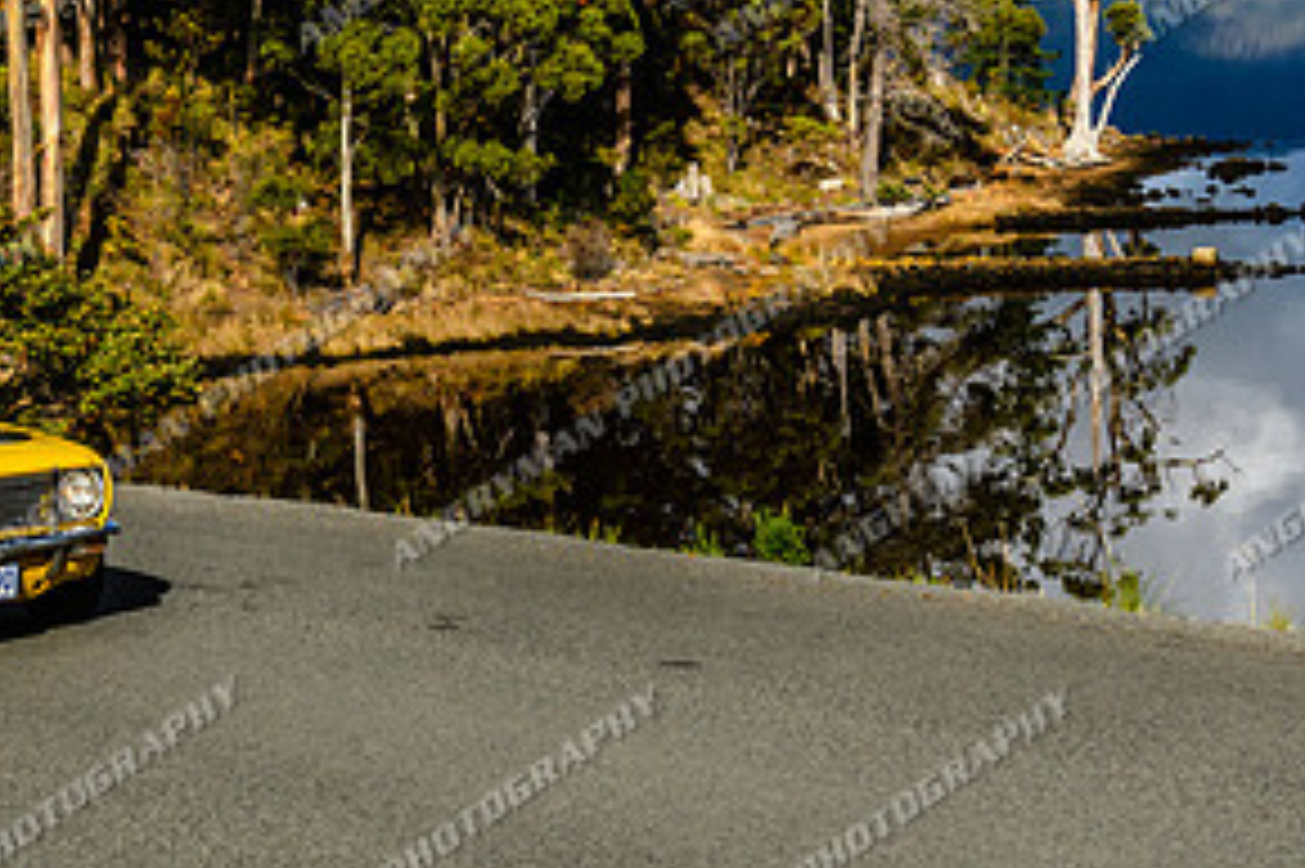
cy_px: 173
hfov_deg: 20.8
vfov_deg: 14.2
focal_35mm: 96
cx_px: 104
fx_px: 3478
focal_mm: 32
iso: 640
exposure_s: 1/8000
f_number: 4.5
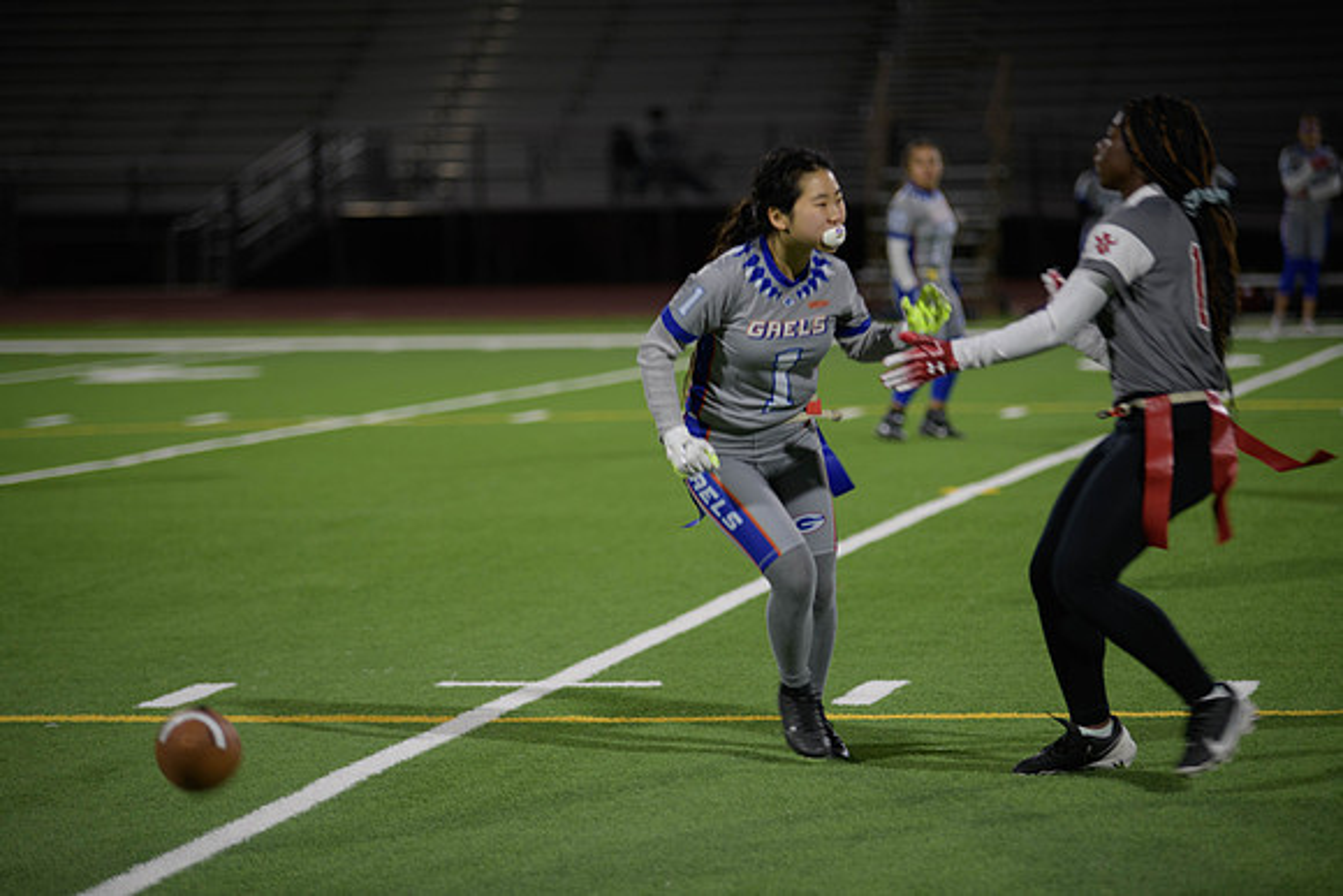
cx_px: 672
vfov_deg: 9.2
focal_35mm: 150
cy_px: 448
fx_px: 5597
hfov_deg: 13.7
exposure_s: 1/200
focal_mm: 150
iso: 560
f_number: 2.8
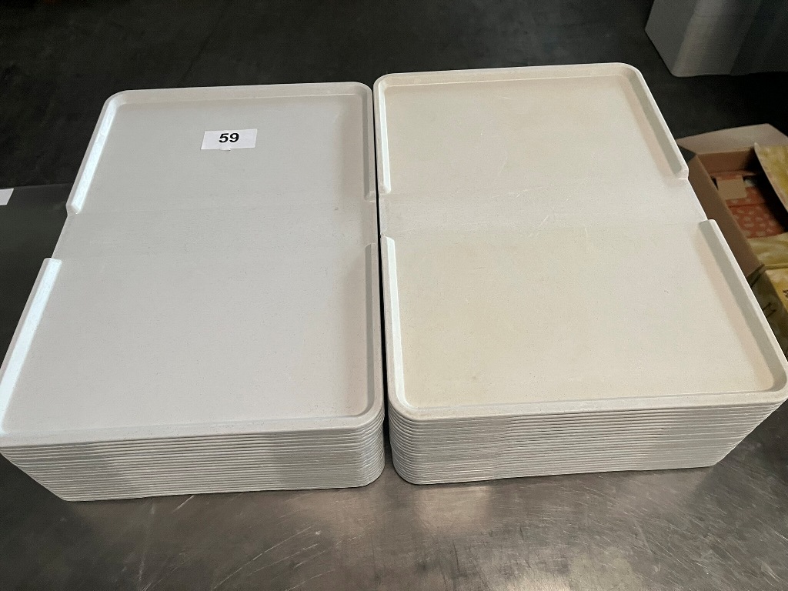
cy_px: 296
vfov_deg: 53.1
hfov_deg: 67.3
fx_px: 592
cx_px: 394
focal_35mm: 26
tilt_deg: -53.7
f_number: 1.6
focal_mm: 5.1
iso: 320
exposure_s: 1/60
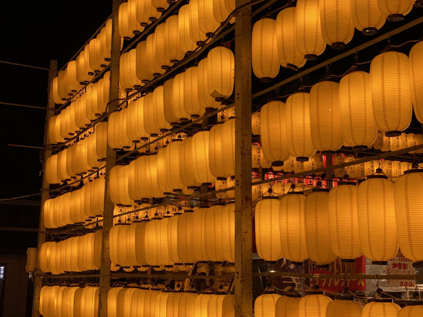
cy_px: 158
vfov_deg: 28.0
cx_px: 212
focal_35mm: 52
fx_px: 635
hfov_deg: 36.8
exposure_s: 1/50
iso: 160
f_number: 2
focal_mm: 6
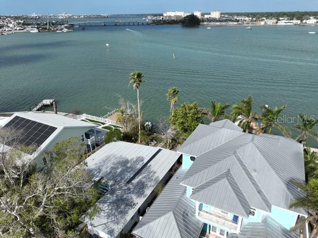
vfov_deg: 56.7
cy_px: 119
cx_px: 159
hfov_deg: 71.6
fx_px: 220
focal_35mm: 24
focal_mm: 12.29
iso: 100
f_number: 2.8
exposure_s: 1/640
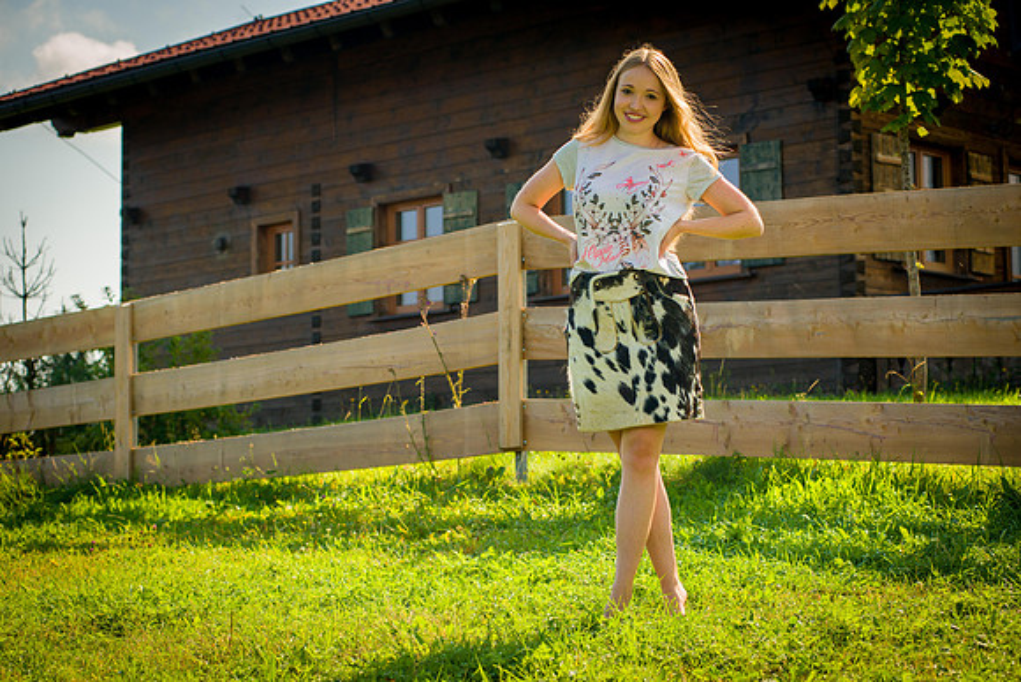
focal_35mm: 80
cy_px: 341
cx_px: 510
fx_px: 2269
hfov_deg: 25.4
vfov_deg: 17.1
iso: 100
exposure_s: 1/250
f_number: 5.6
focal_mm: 80
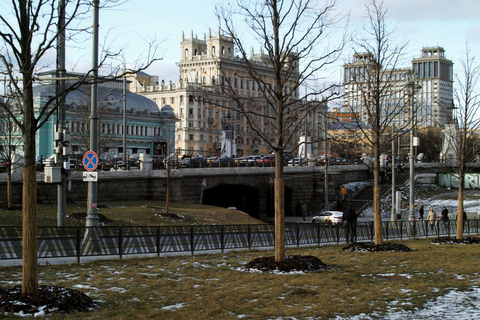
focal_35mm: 59
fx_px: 787
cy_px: 160
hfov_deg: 33.9
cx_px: 240
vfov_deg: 23.0
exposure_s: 1/125
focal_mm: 35
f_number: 8
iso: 100
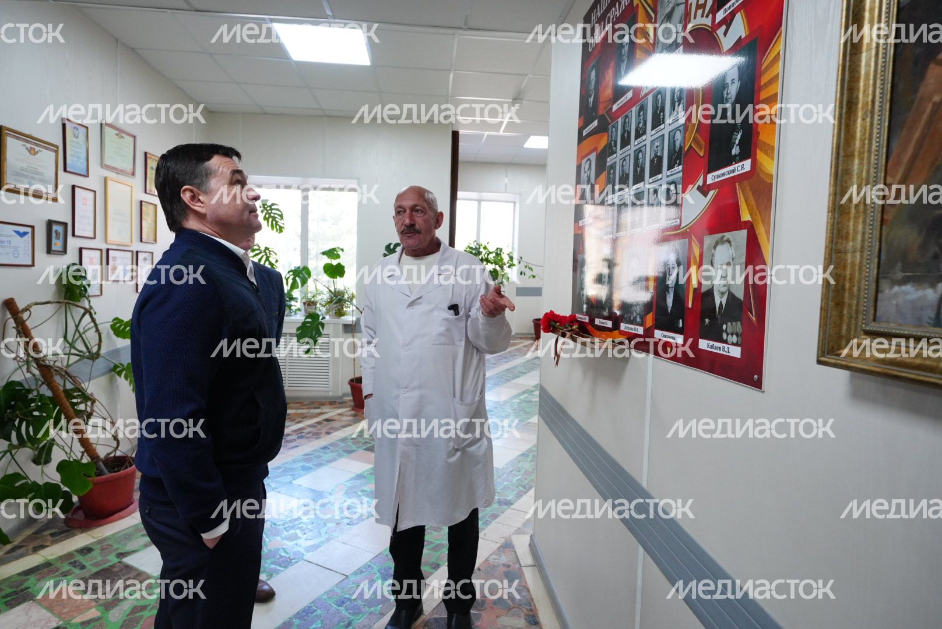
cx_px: 471
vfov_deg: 59.6
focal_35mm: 21
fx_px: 550
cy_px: 314
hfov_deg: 81.2
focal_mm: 21
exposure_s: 1/250
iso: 3200
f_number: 4.5
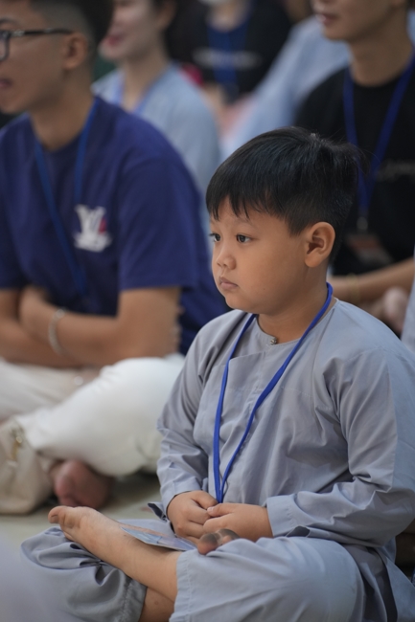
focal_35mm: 150
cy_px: 311
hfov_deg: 9.1
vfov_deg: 13.7
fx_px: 2595
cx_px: 208
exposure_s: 1/60
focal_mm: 150
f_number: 2.8
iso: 2000
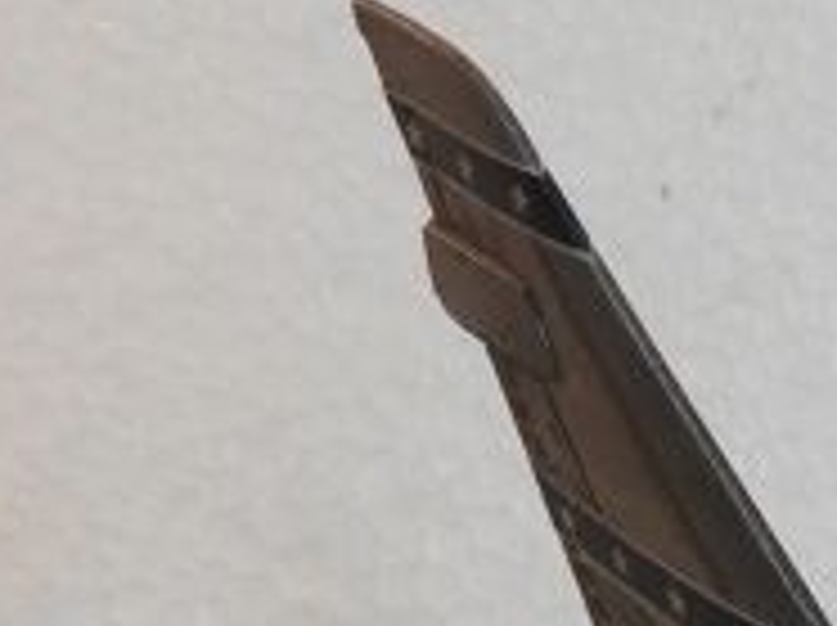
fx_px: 5458
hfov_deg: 8.4
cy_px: 1941
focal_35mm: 226
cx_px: 1562
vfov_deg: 6.0
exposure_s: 1/60
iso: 100
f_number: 3.8
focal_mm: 6.3
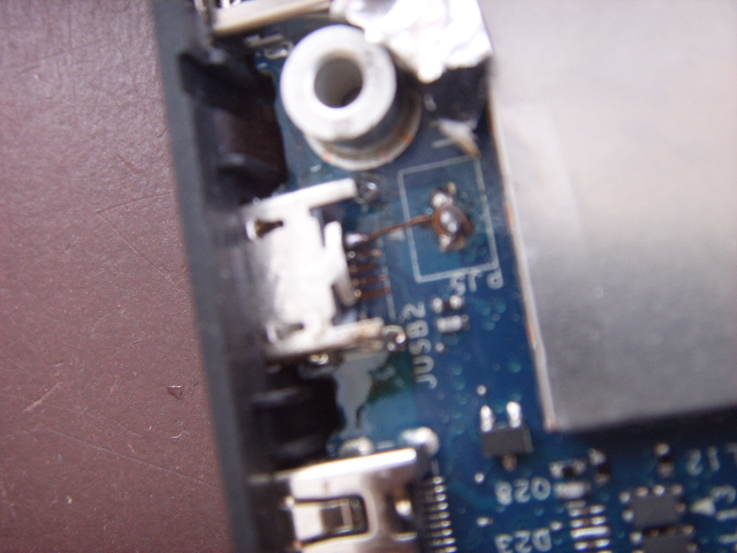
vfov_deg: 36.8
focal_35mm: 39
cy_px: 276
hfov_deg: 47.9
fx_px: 830
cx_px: 368
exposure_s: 1/4
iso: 63
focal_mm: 6.6
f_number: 3.5
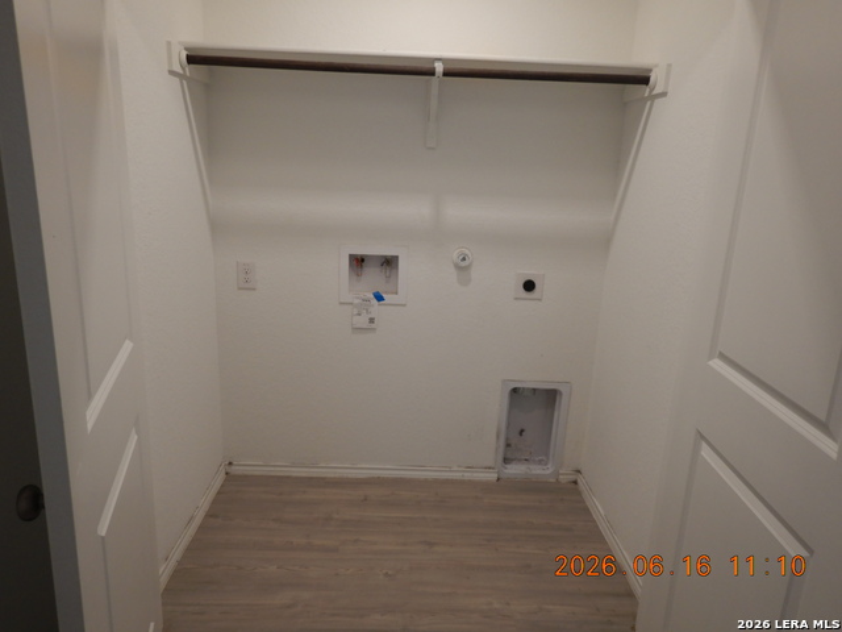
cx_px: 421
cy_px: 316
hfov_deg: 71.6
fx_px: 584
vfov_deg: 56.8
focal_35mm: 24
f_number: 2.8
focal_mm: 4.3
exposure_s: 1/50
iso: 125
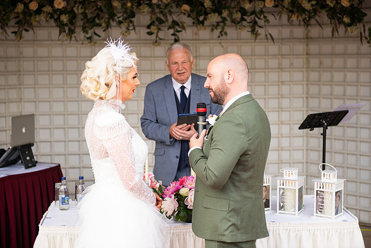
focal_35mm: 70
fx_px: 722
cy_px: 124
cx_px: 186
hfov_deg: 28.8
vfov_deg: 19.5
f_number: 3.5
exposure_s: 1/160
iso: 100
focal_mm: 70
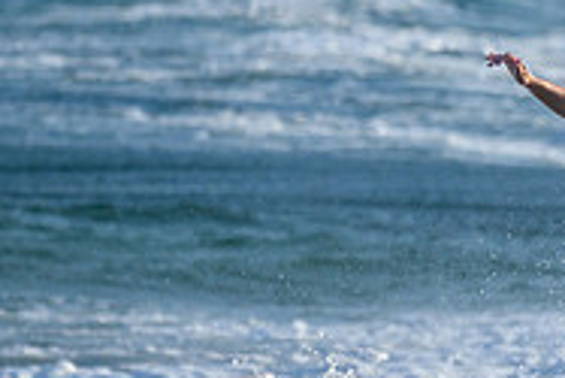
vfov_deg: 0.5
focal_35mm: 2734
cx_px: 891
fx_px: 42941
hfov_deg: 0.8
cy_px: 391
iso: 400
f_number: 6.3
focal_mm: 800
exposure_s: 1/2000
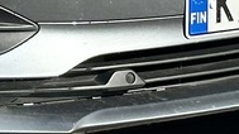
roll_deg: +0.3
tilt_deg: -4.2
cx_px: -302
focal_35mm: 399
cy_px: -230
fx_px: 2527
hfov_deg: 5.3
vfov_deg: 3.0
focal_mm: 6.86
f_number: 1.78
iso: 64
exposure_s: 1/5882
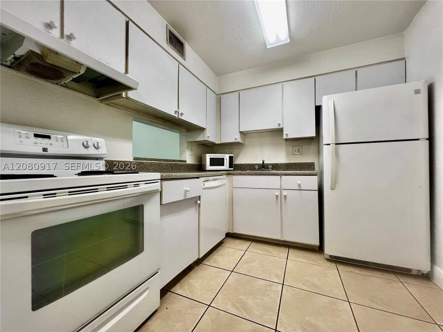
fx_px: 166
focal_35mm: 13
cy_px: 166
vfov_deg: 89.9
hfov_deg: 106.2
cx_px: 222
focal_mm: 1.57
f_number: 1.8
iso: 160
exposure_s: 1/120
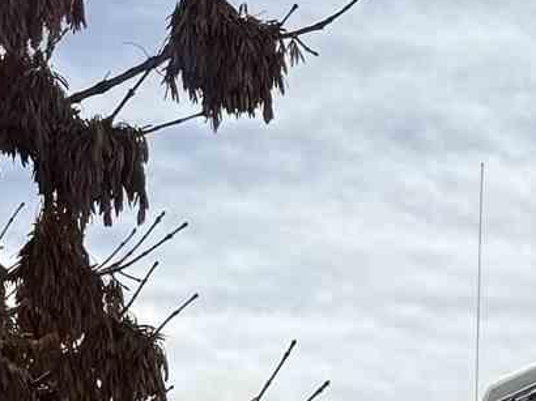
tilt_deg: -1.7
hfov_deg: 11.0
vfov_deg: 7.9
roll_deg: +2.1
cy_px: 788
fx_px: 2786
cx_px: 112
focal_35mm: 180
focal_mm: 6.76
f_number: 1.78
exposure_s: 1/10309
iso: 80
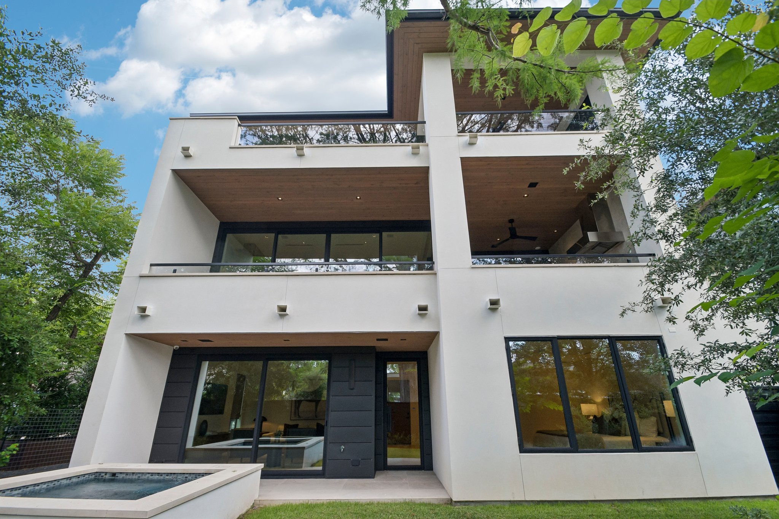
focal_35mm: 15
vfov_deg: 77.3
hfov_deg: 100.4
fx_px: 325
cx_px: 390
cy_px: 260
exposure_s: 1/160
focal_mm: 10
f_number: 8
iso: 400
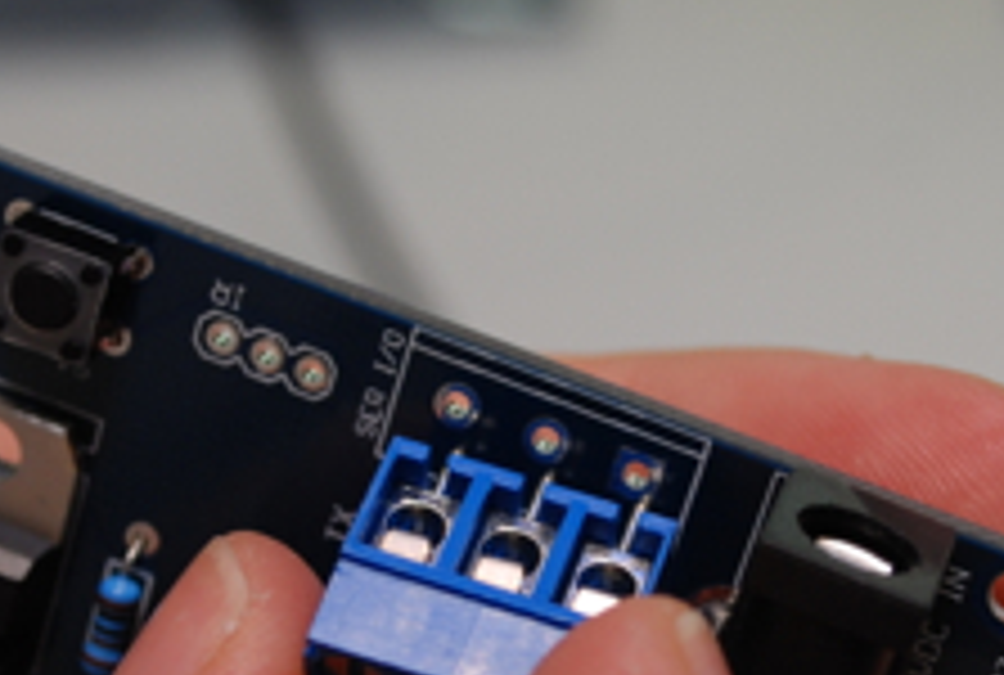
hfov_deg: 16.9
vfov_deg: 11.4
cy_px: 450
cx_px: 576
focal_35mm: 121
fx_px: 3384
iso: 200
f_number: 4.8
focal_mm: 30
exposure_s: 1/60
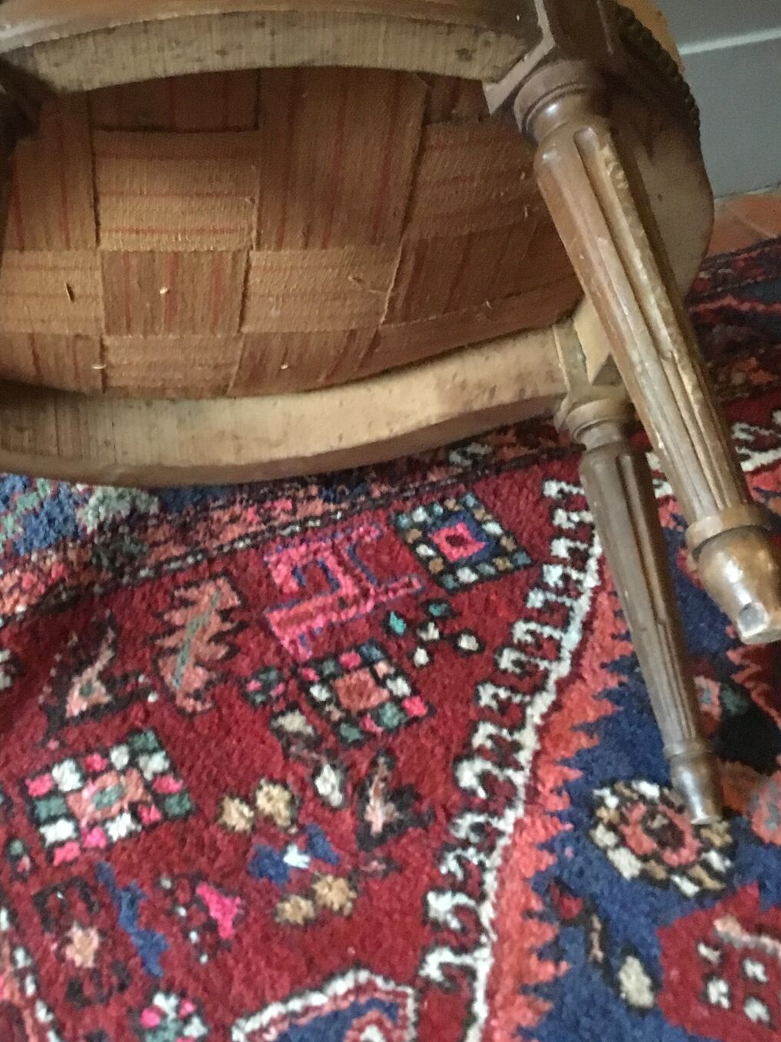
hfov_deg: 31.2
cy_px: 464
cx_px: 232
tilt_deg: -35.4
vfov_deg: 41.2
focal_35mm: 46
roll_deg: +0.6
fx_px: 1384
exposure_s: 1/17
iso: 640
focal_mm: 3.3
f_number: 2.4
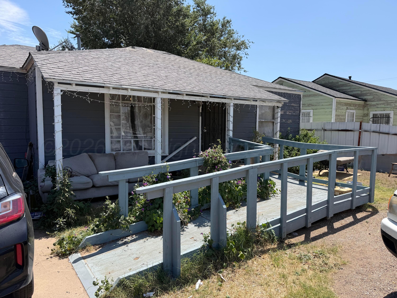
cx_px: 198
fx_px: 275
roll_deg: -0.6
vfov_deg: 56.8
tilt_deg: -4.2
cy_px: 149
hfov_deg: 71.6
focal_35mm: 24
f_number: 1.78
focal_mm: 6.76
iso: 80
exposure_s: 1/3759
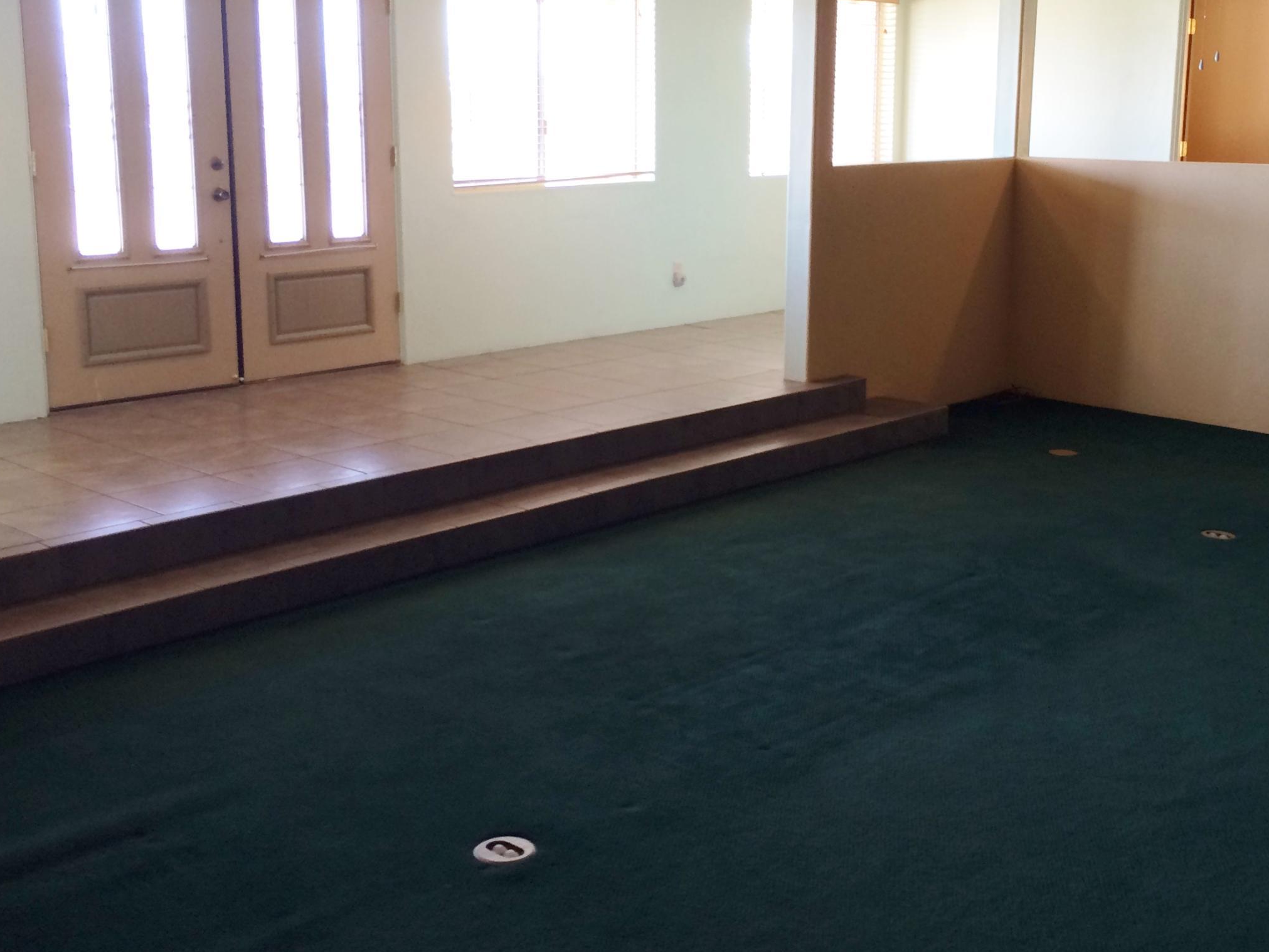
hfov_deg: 43.7
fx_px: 1576
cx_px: 743
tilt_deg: -11.1
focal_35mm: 43
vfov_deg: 33.5
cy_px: 400
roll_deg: -0.1
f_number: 2.2
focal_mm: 4.15
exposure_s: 1/30
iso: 80
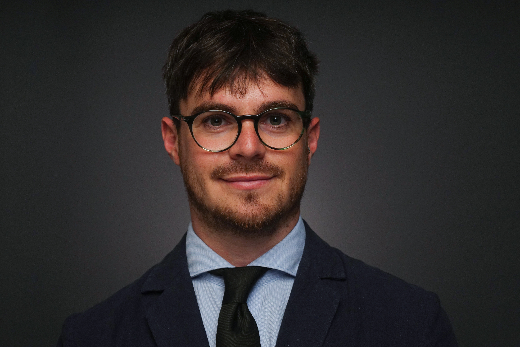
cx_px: 260
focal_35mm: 90
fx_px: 1300
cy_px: 174
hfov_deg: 22.6
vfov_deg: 15.2
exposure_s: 1/125
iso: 250
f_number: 2.8
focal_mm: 32.83
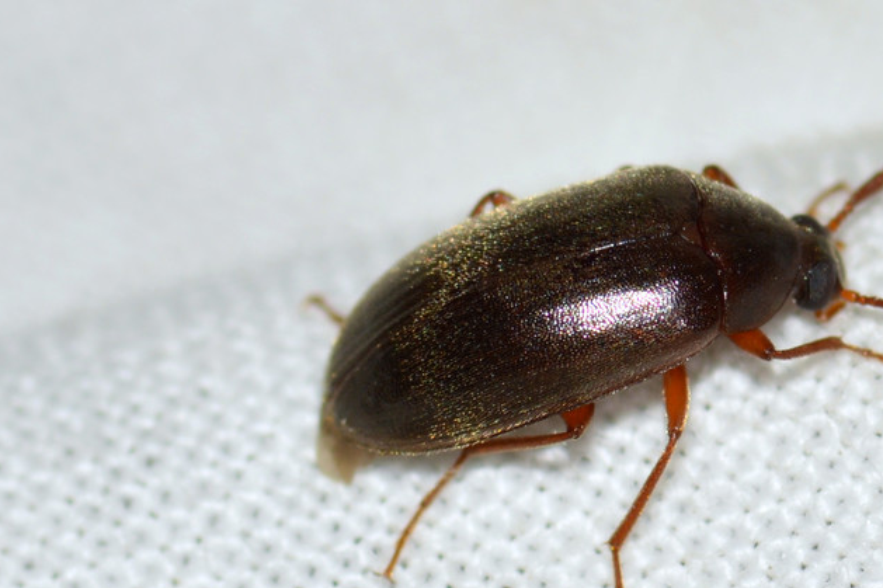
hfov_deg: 9.0
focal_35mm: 229
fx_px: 5615
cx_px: 637
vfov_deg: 6.0
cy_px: 337
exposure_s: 1/200
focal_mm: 100
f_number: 13
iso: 100
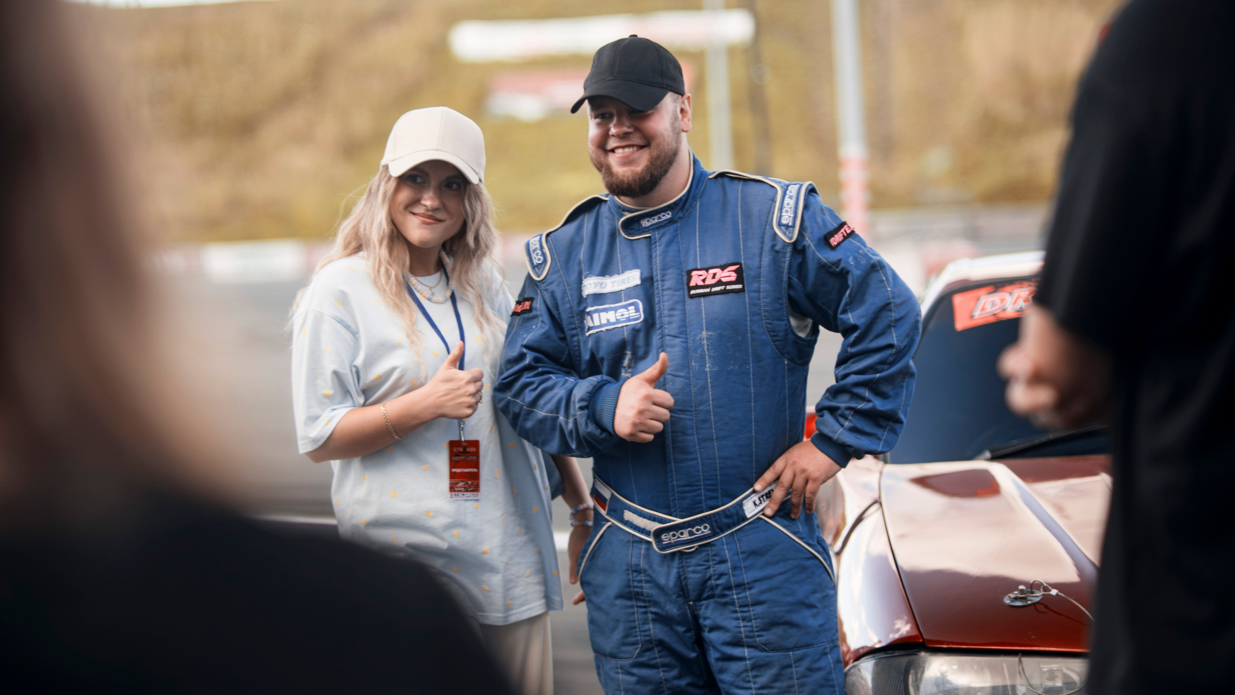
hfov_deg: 23.9
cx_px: 618
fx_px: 2916
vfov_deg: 13.6
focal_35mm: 89
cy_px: 348
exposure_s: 1/160
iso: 250
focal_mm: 85
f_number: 1.8
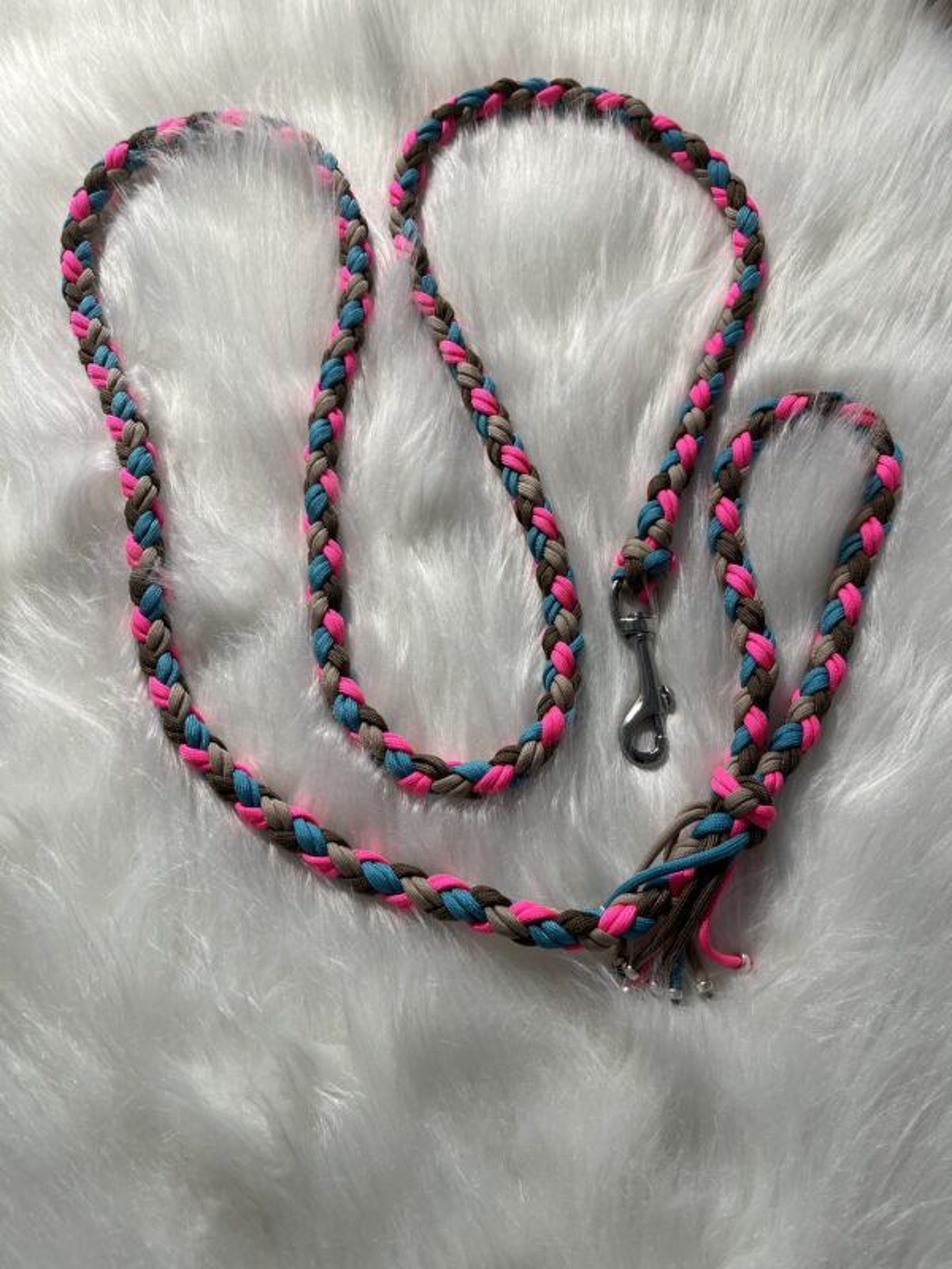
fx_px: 953
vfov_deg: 67.3
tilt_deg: -70.1
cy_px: 634
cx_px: 476
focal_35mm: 26
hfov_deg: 53.1
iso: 80
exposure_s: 1/122
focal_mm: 5.1
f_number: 1.6
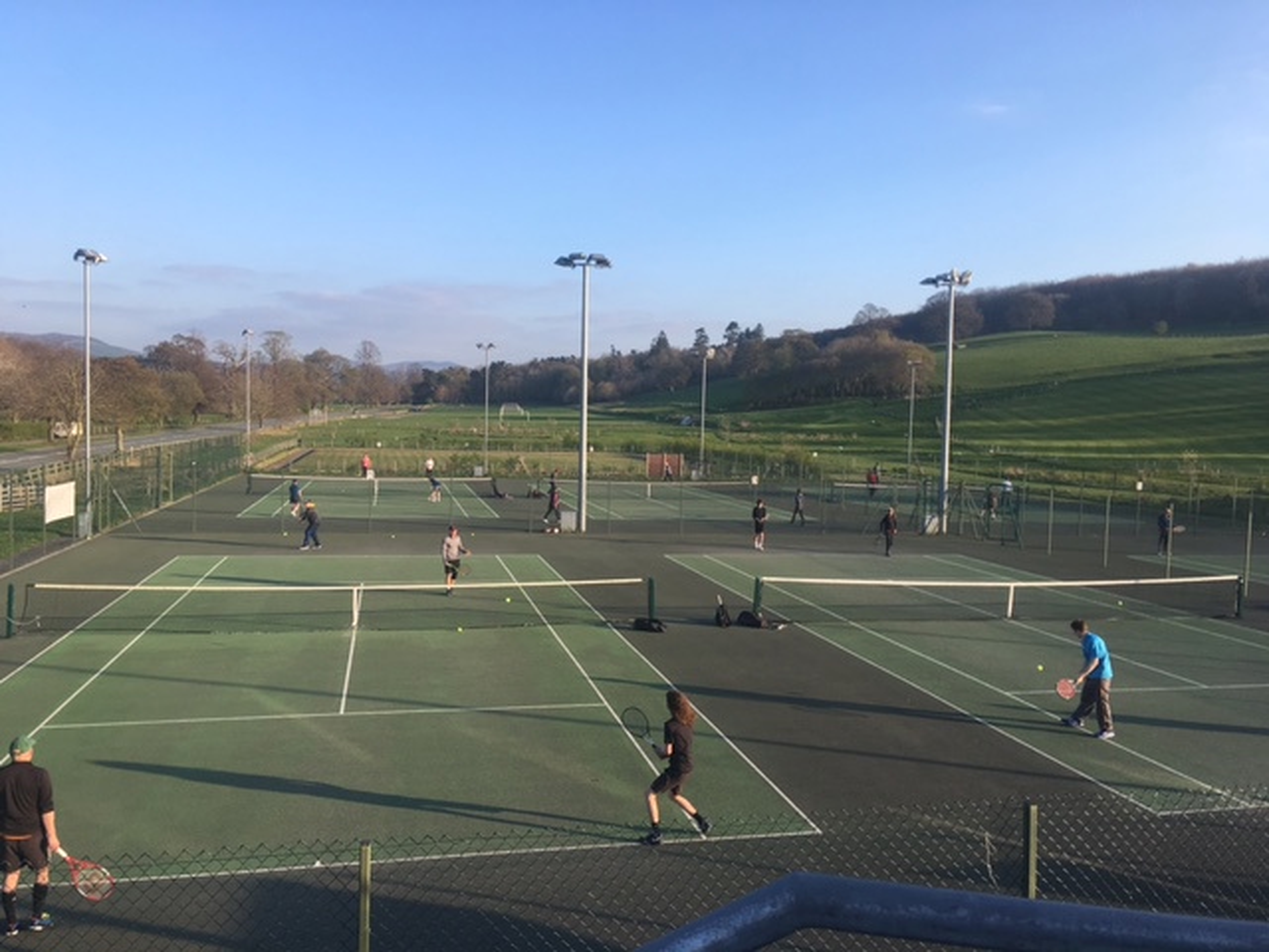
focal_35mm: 29
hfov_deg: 61.7
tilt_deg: -4.6
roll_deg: -2.7
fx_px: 1063
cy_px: 476
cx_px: 634
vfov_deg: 48.2
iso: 25
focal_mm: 4.15
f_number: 2.2
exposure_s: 1/541
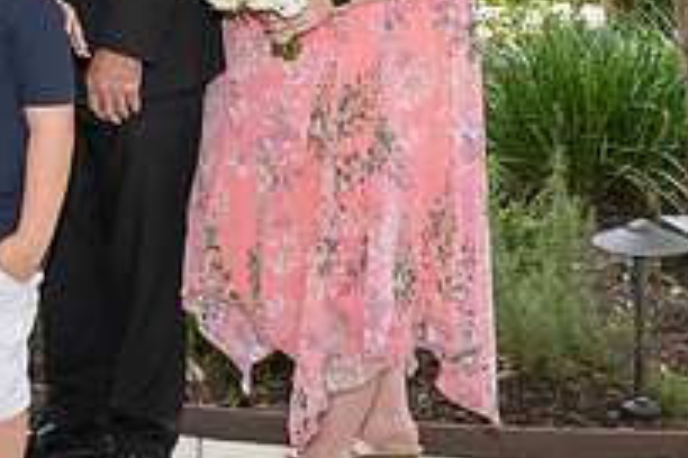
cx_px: -34
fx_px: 1624
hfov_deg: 22.8
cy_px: 35
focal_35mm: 85
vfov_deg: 15.9
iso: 400
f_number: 6.3
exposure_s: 1/160
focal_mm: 29
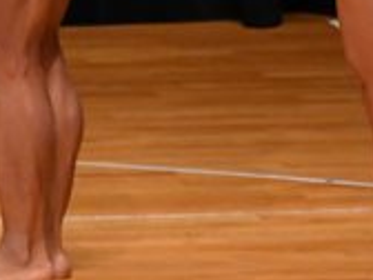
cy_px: -102
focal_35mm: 1194
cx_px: 387
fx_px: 12866
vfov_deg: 1.2
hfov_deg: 1.7
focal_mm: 180
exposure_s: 1/400
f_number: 5.6
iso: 4000
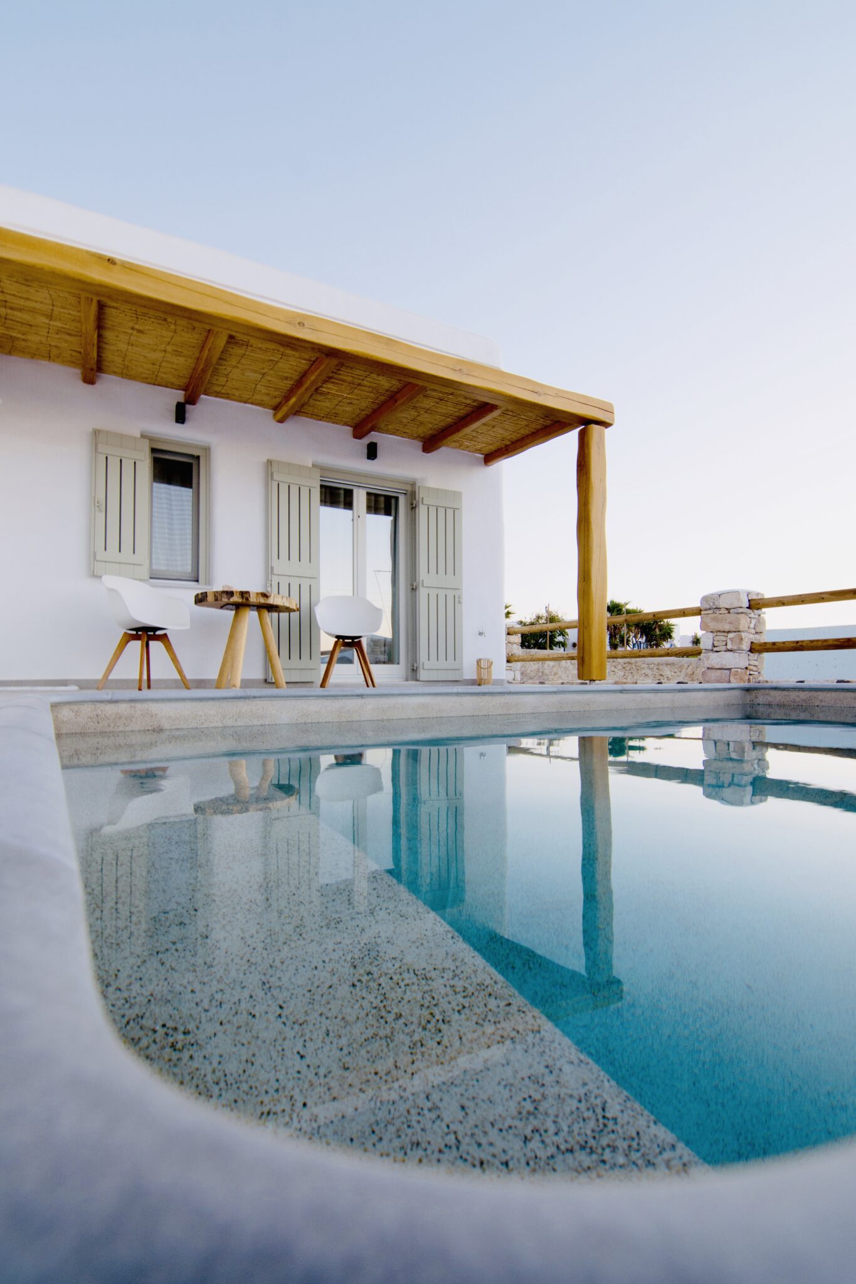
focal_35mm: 16
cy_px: 642
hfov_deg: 72.0
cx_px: 428
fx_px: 589
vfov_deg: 95.0
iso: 220
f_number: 7.1
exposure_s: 1/15
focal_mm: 11
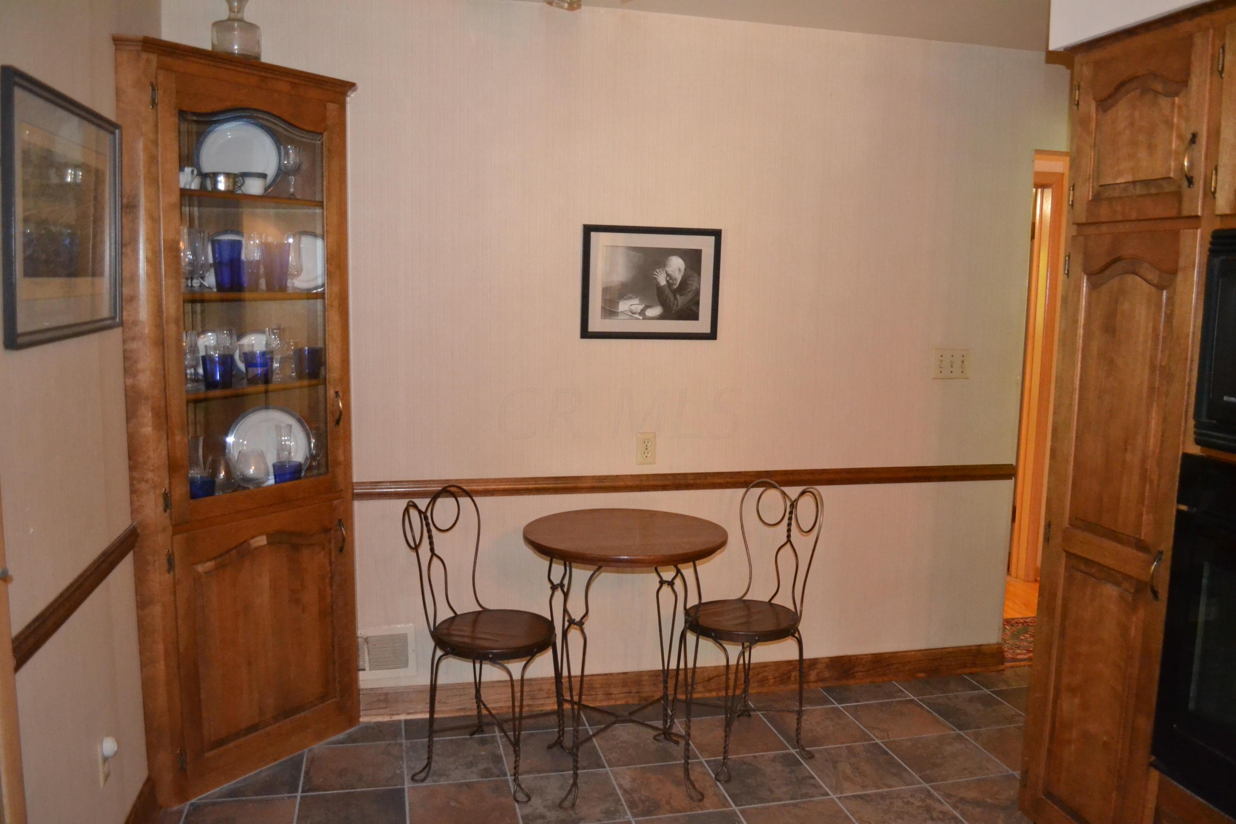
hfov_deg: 67.4
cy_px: 412
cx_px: 618
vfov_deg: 47.9
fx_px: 927
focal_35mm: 27
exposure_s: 1/60
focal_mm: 18
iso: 3200
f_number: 3.5
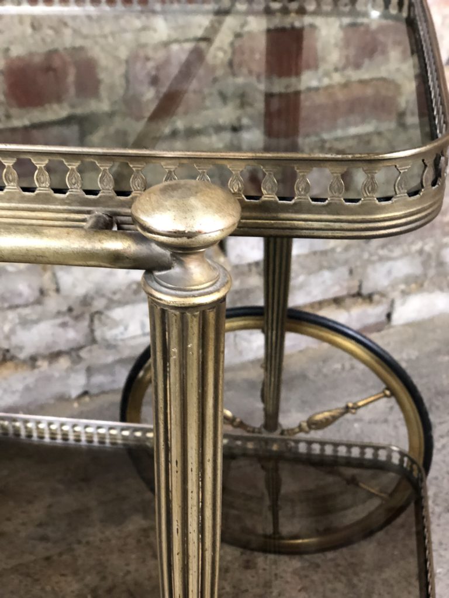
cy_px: 299
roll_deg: +0.4
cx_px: 224
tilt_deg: -29.8
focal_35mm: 52
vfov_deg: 36.8
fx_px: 899
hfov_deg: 28.0
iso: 160
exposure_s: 1/17
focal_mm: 6
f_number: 2.4
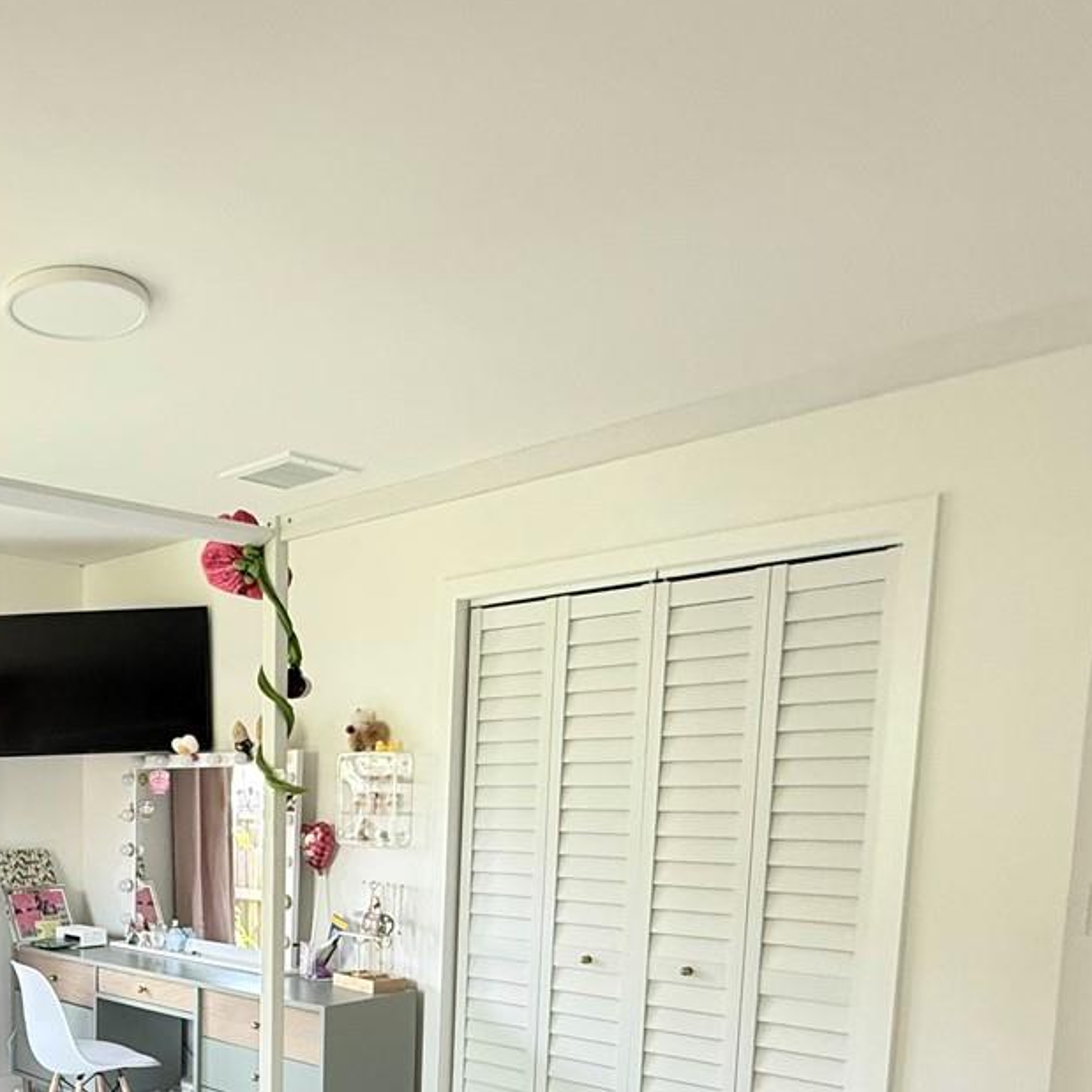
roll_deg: +0.0
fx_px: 1142
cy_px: 937
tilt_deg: -7.3
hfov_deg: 46.4
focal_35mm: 32
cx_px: 122
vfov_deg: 47.1
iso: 320
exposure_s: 1/99
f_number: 2.2
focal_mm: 2.22
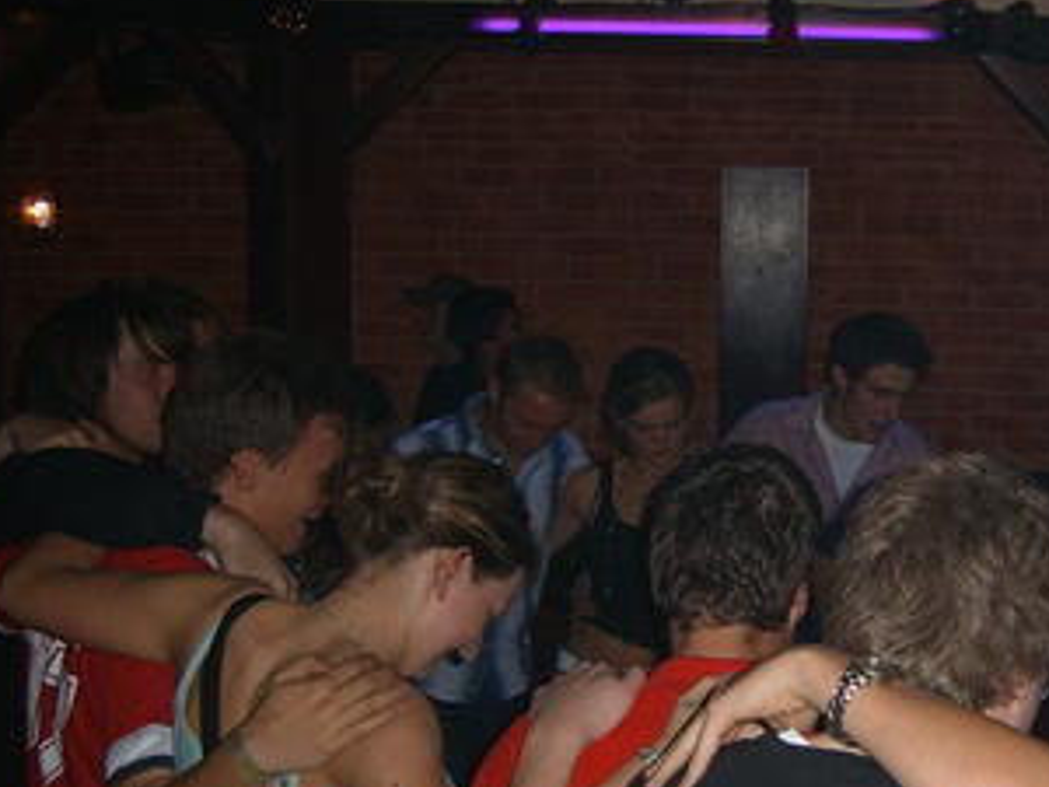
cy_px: 479
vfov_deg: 26.5
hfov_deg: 34.3
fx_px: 1667
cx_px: 776
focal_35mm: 55
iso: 100
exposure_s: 1/30
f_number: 2.8
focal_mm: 5.8
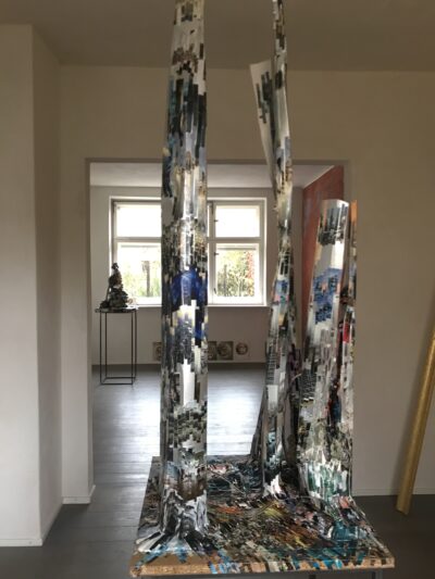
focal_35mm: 28
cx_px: 218
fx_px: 469
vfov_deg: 63.4
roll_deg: +0.1
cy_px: 290
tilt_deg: -1.1
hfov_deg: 49.8
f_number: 1.8
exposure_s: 1/33
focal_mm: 3.99
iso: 32
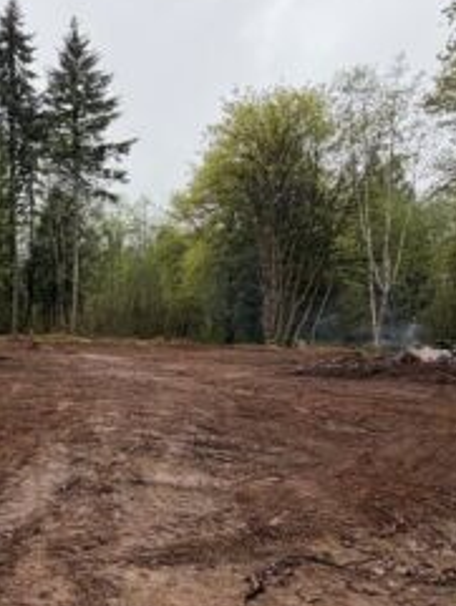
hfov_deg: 38.7
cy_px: 351
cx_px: -28
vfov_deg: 58.0
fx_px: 544
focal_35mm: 31
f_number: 2.2
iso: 50
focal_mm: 2.22
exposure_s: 1/502
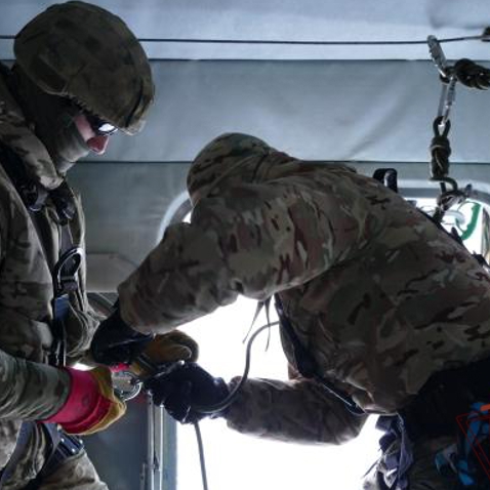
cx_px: 175
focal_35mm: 44
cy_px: 249
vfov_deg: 38.3
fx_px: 705
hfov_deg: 38.0
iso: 320
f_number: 3
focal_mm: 11.86
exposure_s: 1/80
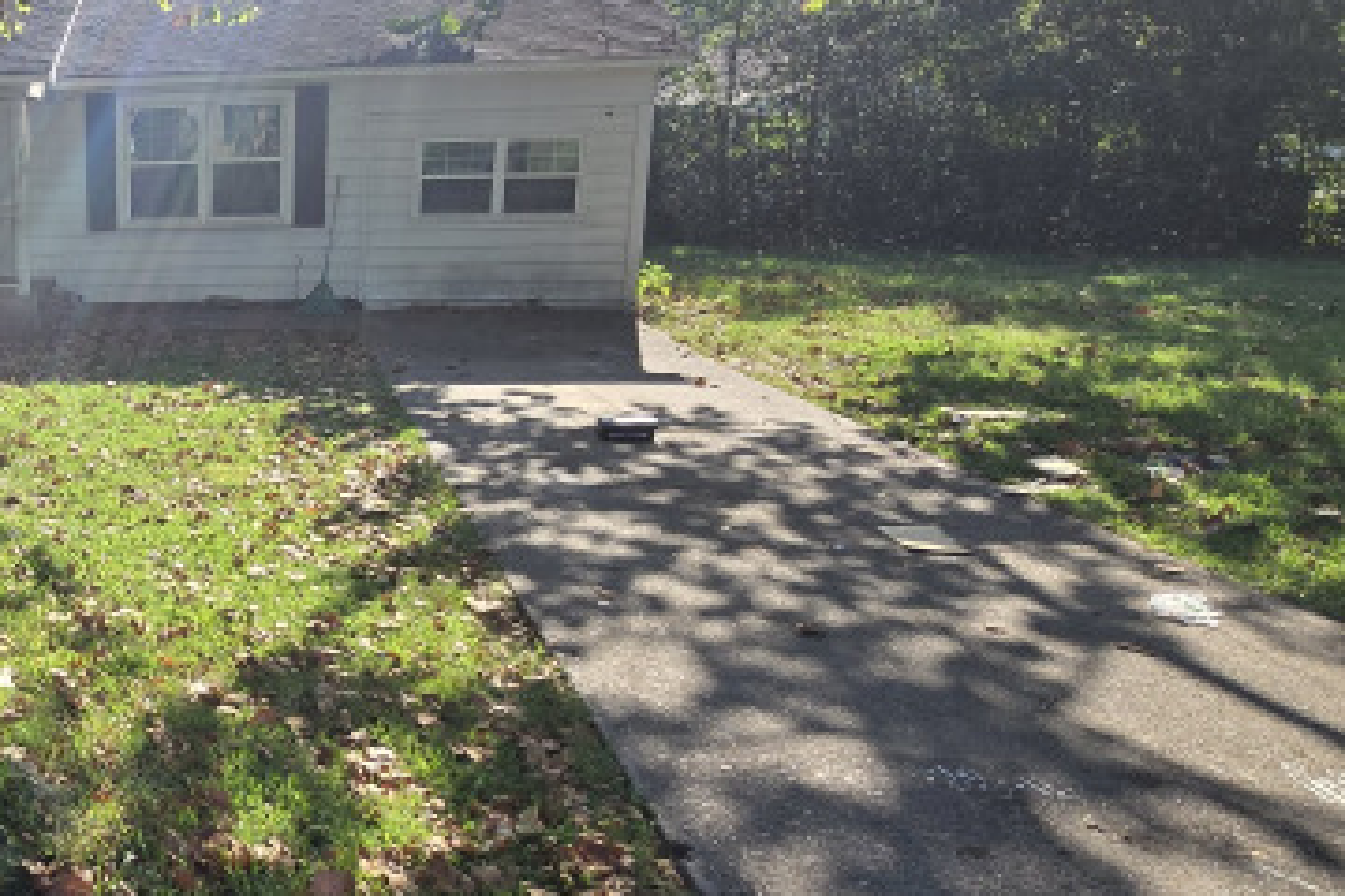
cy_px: 463
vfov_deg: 41.1
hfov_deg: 50.0
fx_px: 1195
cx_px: 62
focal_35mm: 32
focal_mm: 2.2
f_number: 2.2
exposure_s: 1/1654
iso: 50
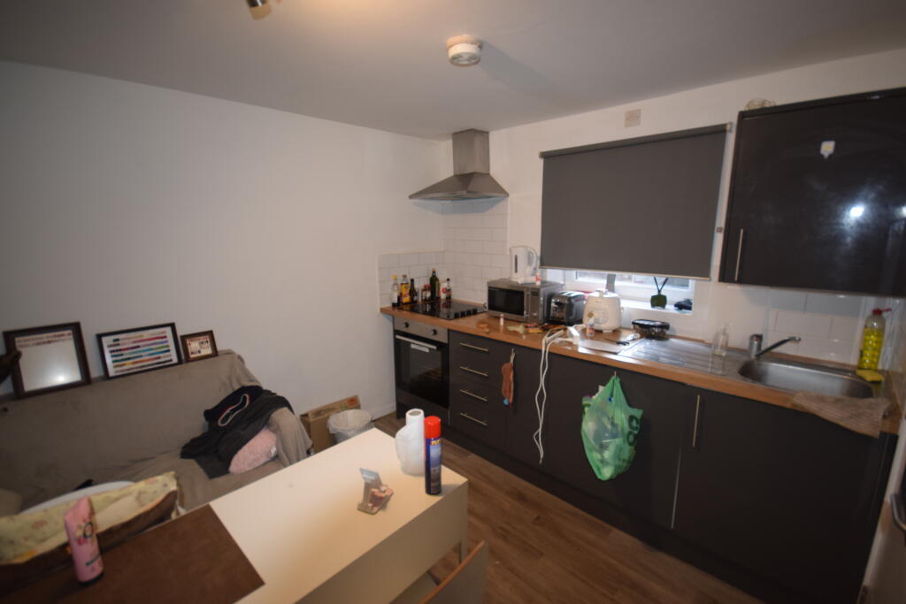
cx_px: 453
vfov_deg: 77.3
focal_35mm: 15
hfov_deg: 100.4
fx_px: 378
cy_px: 302
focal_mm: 10
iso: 900
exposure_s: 1/60
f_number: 4
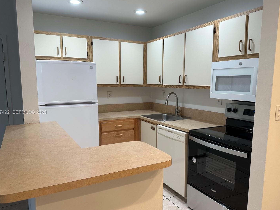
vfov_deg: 51.3
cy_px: 113
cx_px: 143
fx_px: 218
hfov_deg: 65.3
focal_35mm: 27
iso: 125
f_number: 1.78
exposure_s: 1/120
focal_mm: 6.86
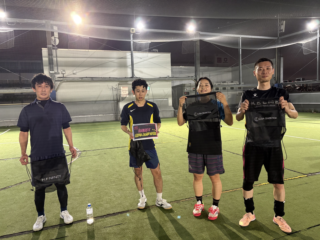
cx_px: 160
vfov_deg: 53.1
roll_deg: +3.3
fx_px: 240
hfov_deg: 67.3
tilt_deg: -4.4
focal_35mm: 26
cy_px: 120
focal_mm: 5.96
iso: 500
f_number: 1.6
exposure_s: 1/50
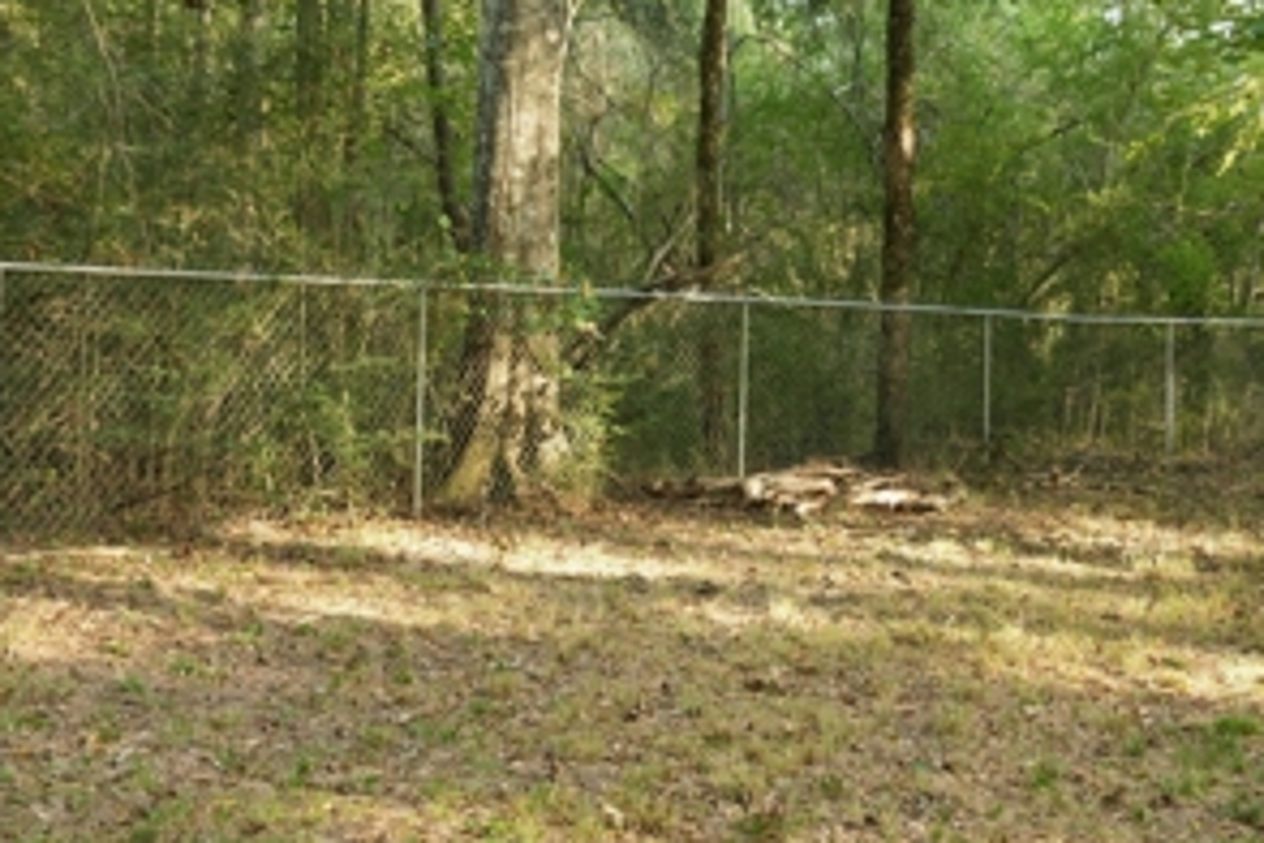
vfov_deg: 21.9
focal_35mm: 62
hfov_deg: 32.3
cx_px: 772
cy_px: 413
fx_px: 2177
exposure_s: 1/25
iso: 640
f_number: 6.3
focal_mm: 45
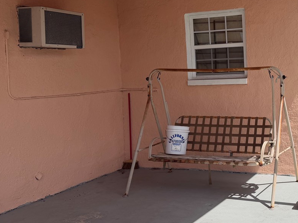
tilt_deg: -2.0
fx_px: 422
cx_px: 263
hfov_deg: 36.7
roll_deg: +1.8
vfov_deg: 29.6
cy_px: 89
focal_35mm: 49
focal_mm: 6.76
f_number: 1.78
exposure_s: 1/5319
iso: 80
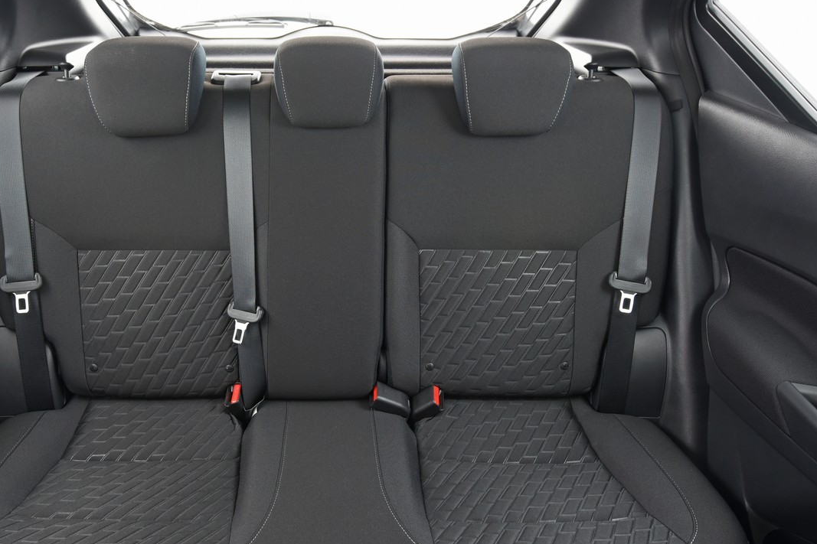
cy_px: 302
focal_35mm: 27
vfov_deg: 47.8
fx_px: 613
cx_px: 331
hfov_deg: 66.8
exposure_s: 1/50
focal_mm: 18
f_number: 5.6
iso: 400
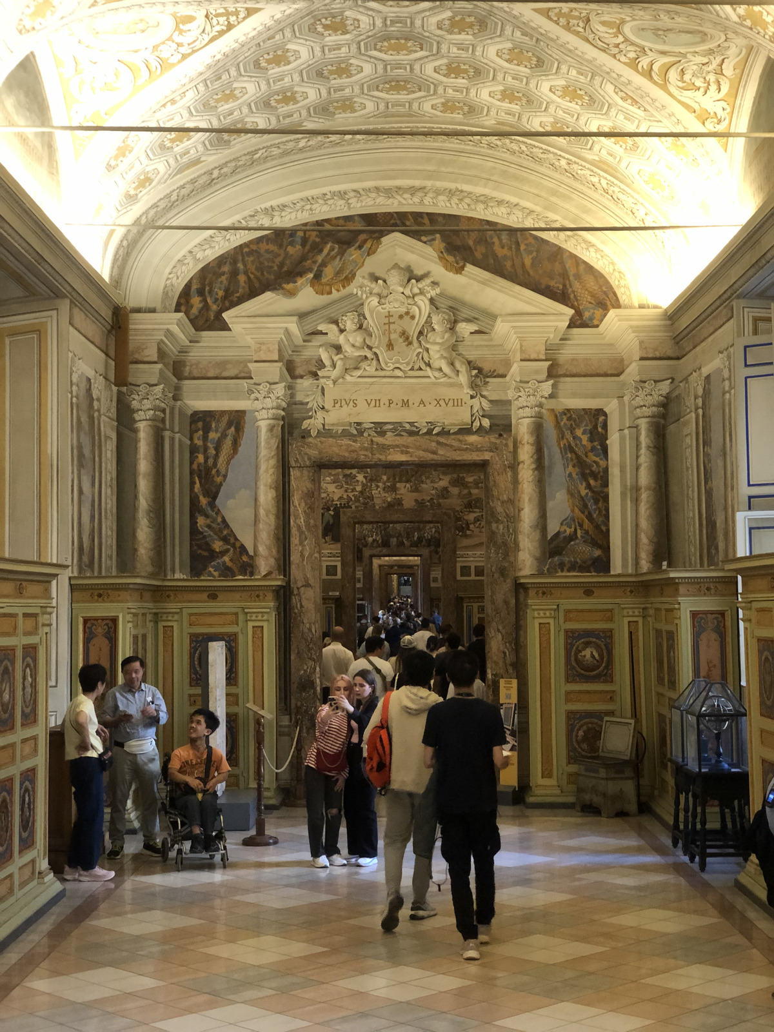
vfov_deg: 36.8
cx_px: 387
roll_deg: +0.5
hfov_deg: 28.0
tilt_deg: +3.7
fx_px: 1550
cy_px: 516
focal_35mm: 52
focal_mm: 6
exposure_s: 1/20
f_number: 2.4
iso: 160
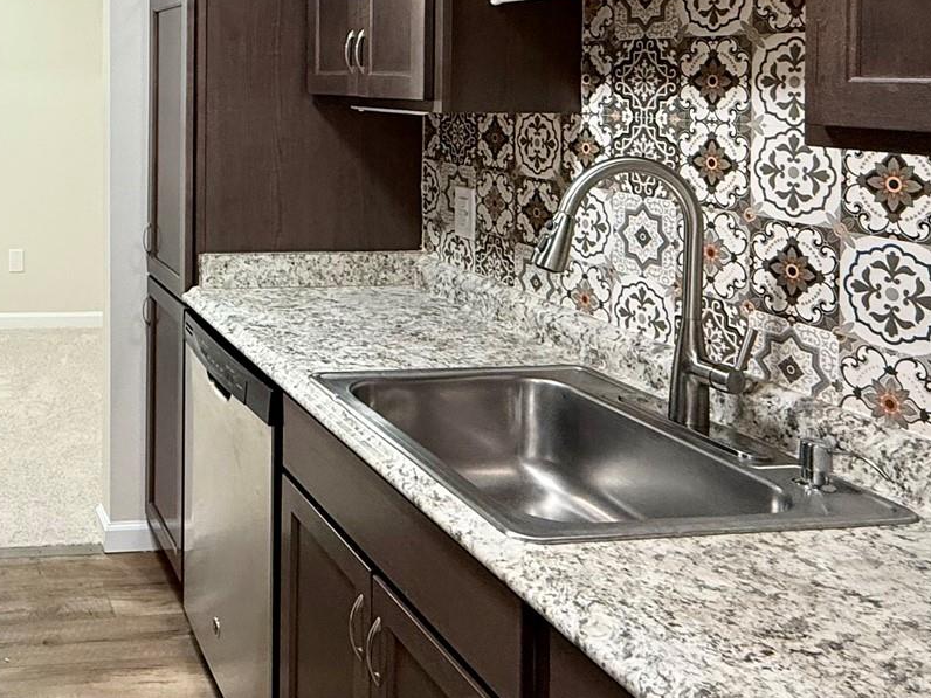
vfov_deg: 37.3
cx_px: 47
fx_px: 968
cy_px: 83
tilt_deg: -0.7
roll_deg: -0.8
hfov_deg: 45.2
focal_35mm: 36
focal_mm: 2.22
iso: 200
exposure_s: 1/60
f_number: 2.2
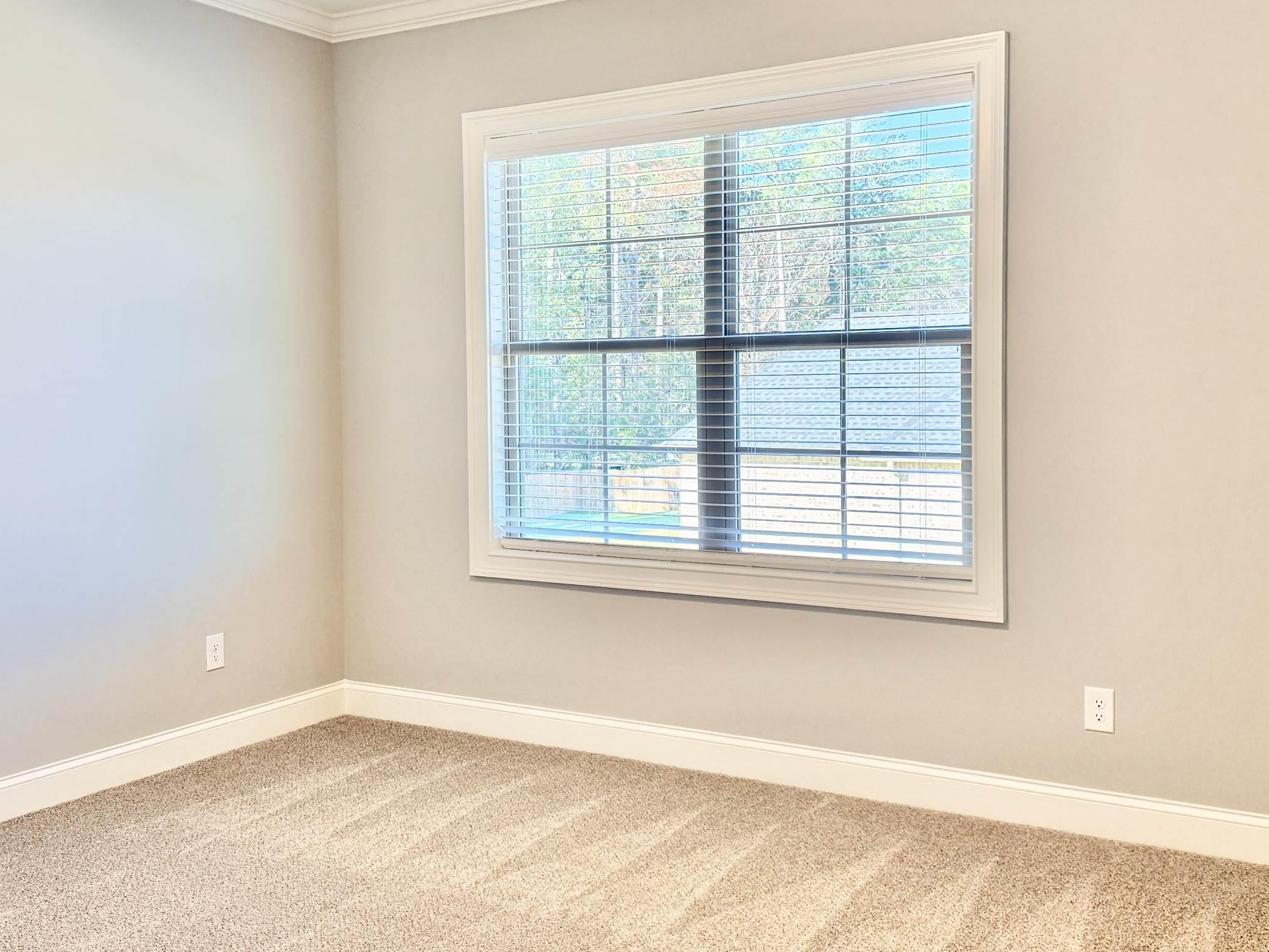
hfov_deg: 51.3
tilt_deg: -1.2
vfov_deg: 39.6
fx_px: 1320
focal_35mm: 36
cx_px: 617
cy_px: 413
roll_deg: +0.2
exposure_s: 1/230
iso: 125
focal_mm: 6.76
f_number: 1.78
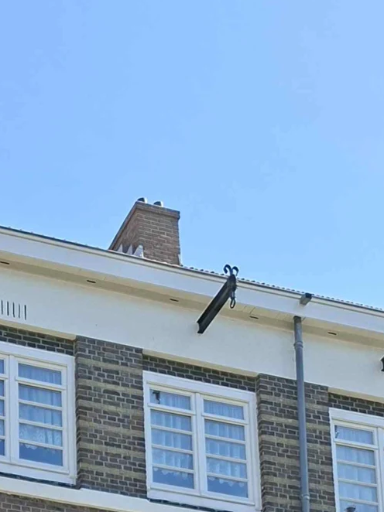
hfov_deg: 16.0
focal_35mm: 89
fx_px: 1317
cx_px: -63
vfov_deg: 17.8
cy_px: 917
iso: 50
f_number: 1.8
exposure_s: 1/1202
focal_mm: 5.54
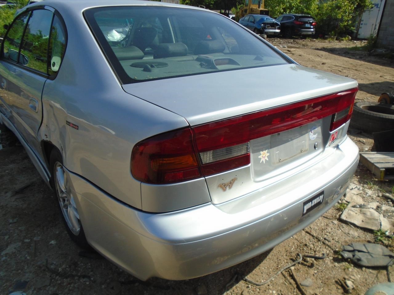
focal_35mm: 26
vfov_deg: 53.1
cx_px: 197
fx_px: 296
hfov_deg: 67.3
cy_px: 148
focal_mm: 4.6
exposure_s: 1/200
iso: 100
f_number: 8
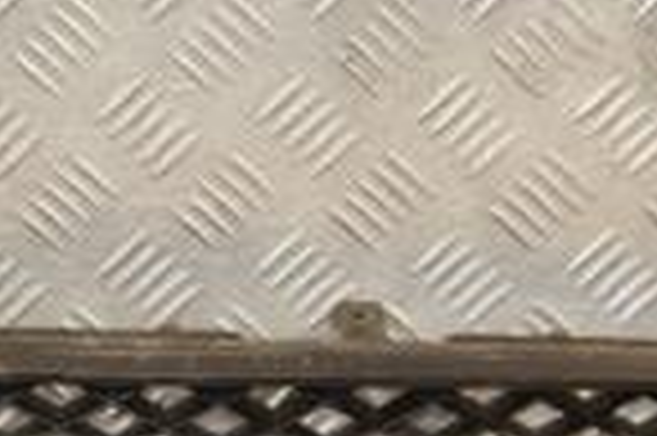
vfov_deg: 9.2
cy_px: 319
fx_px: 2698
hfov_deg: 13.9
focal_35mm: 148
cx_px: 256
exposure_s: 1/200
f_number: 5
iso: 800
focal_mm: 24
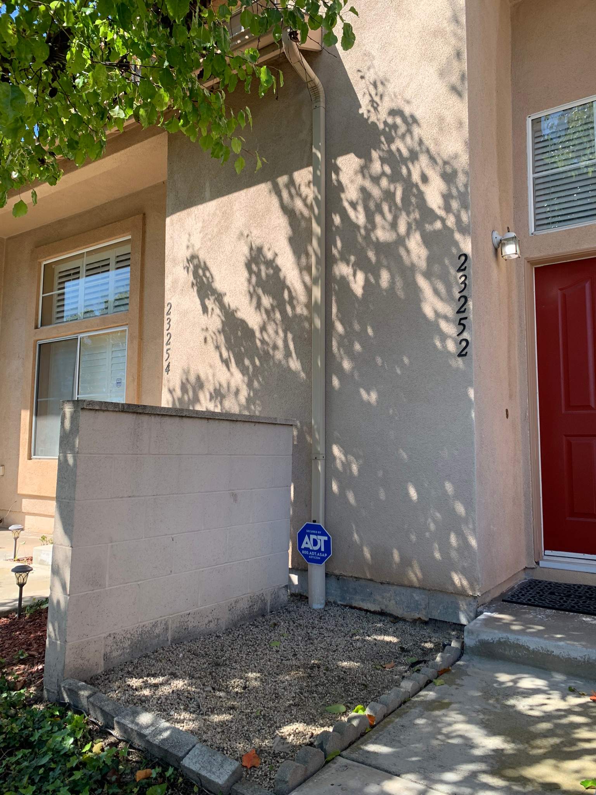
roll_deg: +0.9
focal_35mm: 26
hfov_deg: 53.1
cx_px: 298
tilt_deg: +6.5
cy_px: 398
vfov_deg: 67.3
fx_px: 597
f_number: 1.8
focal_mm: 4.25
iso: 25
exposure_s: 1/754
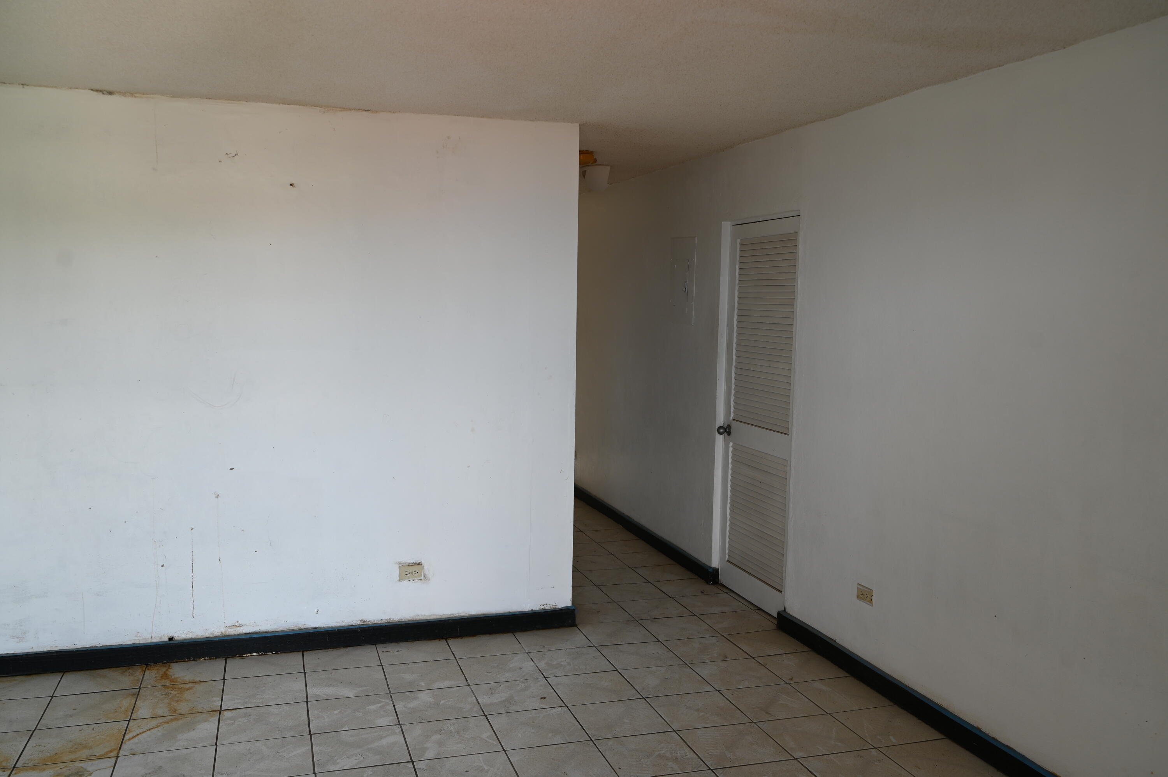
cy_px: 388
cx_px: 584
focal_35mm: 32
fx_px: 1021
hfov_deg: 59.5
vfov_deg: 41.7
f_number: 5
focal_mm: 31.5
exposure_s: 1/15
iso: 100
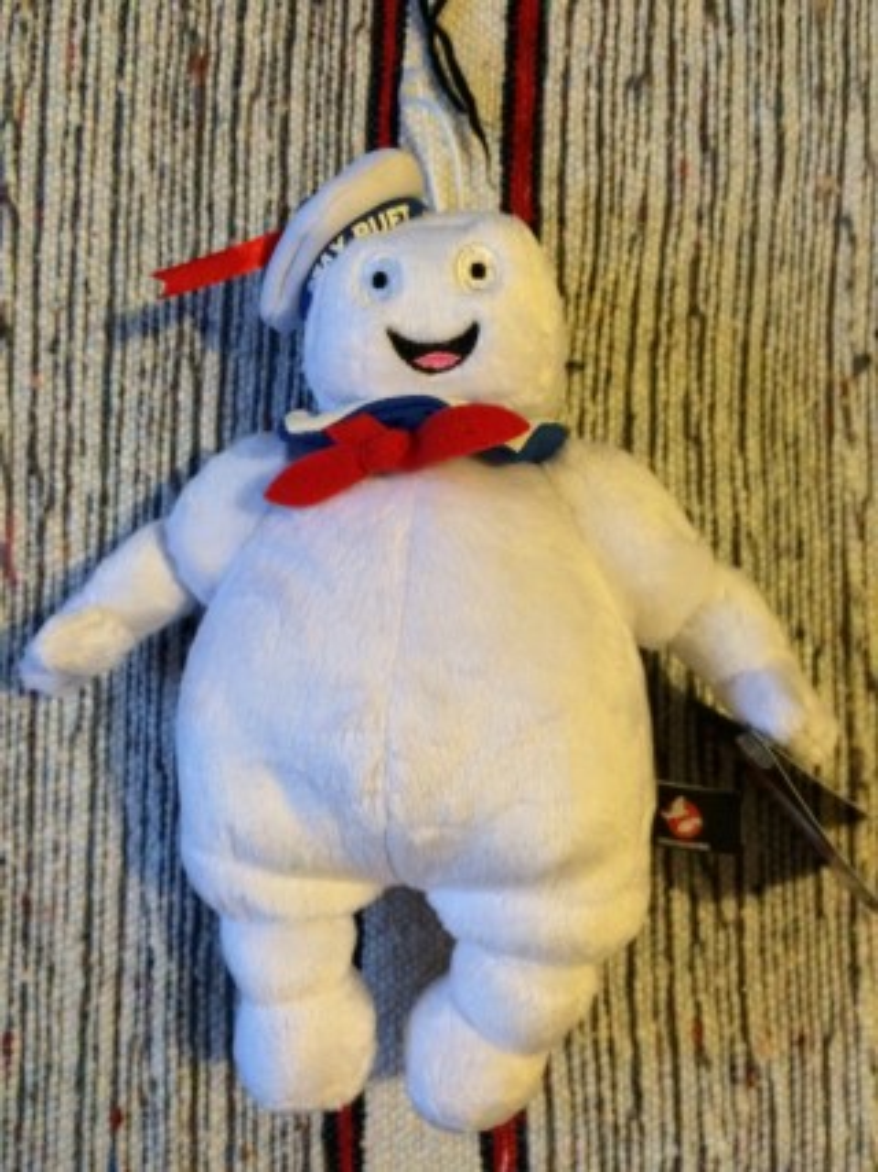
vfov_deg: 61.7
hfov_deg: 48.2
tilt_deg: -88.2
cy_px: 586
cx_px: 439
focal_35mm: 29
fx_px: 981
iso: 320
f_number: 2.2
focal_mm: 4.15
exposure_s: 1/25
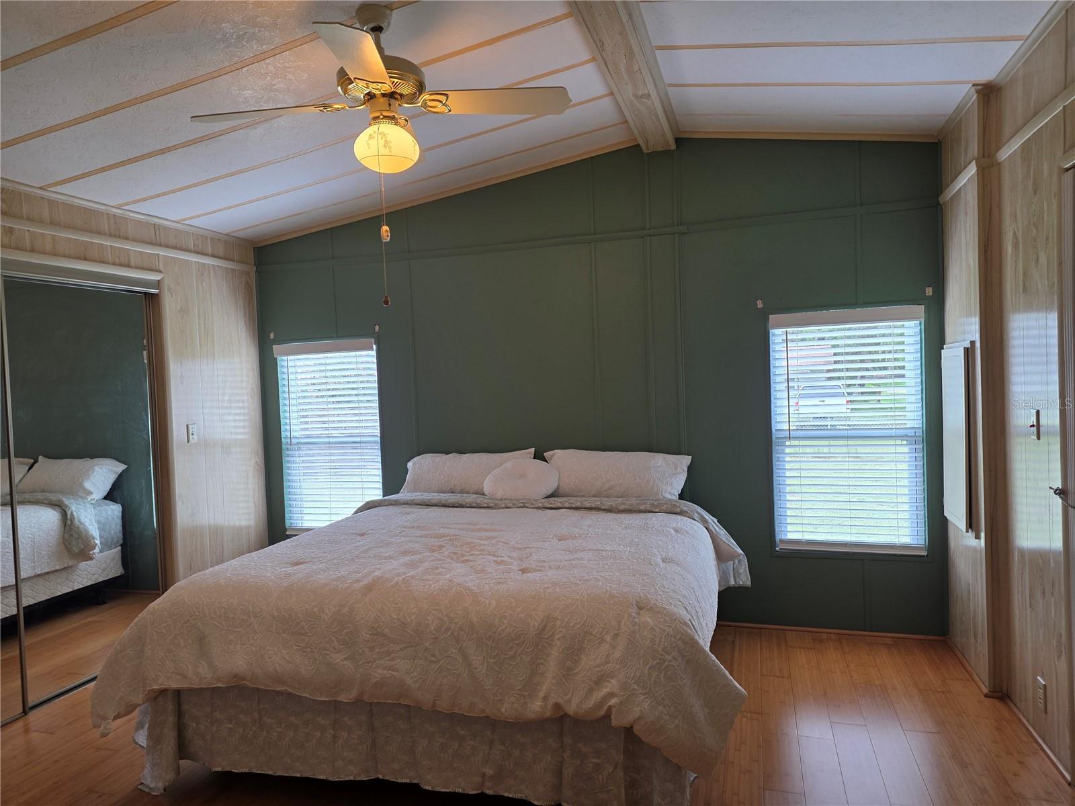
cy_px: 403
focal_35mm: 23
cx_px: 538
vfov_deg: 58.9
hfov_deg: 73.9
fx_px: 714
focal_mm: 6.25
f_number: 1.7
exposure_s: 1/120
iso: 80
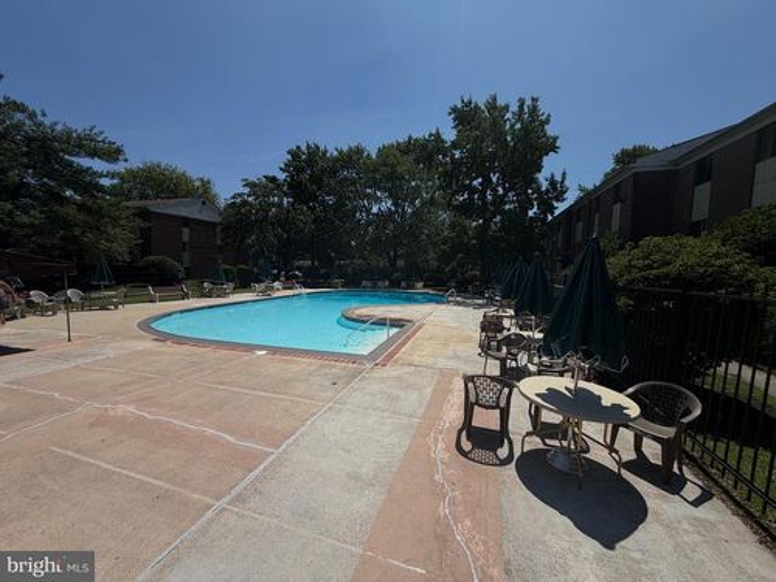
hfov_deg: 102.1
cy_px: 291
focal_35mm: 14
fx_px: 314
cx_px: 388
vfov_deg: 85.7
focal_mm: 2.22
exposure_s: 1/2506
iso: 20
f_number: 2.2
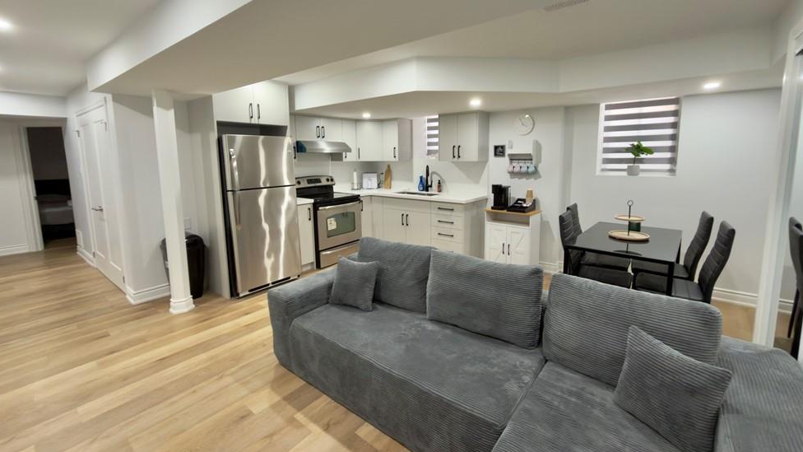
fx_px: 341
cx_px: 414
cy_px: 198
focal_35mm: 16
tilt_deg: -6.9
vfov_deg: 66.8
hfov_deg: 99.3
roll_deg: +1.0
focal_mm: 2.22
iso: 160
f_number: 2.2
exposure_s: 1/30
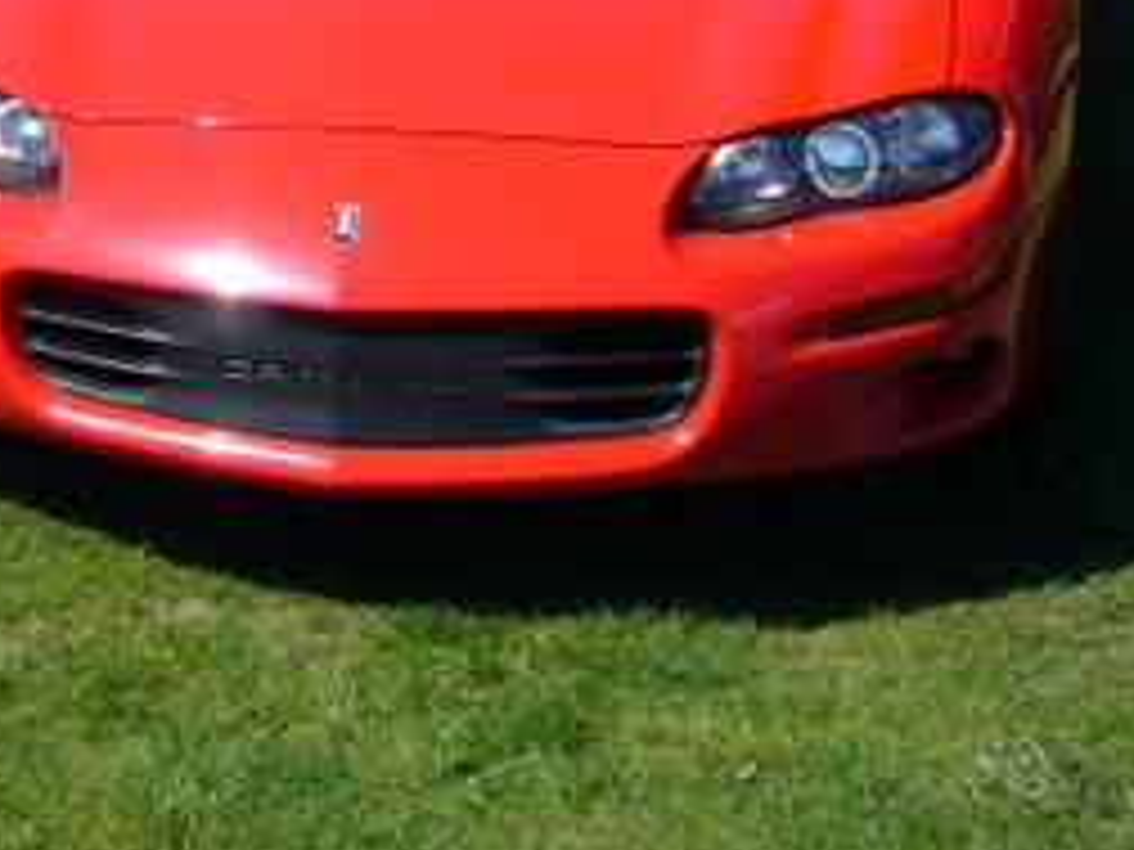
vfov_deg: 16.1
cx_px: -144
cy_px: -121
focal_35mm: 89
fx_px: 2916
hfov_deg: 20.8
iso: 100
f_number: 5.6
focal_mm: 5.8
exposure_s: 1/400
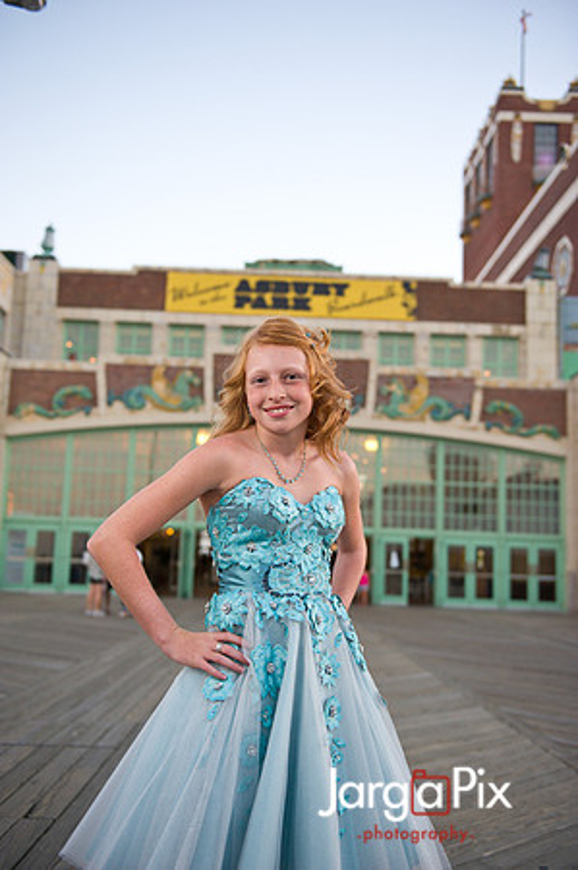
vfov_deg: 50.7
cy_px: 435
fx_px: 917
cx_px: 289
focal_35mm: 38
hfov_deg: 35.0
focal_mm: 38
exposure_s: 1/250
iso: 800
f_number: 3.2
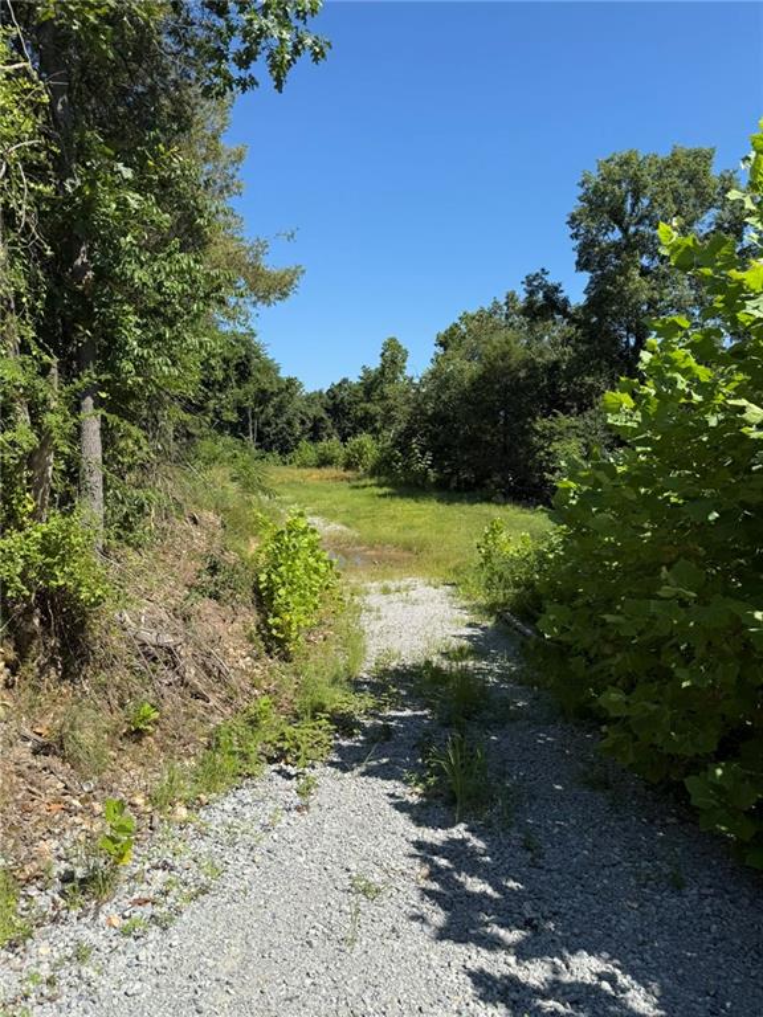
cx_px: 382
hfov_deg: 56.8
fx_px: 705
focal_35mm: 24
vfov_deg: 71.6
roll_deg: +0.2
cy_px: 508
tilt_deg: -5.9
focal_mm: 6.76
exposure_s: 1/3759
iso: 80
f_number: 1.78
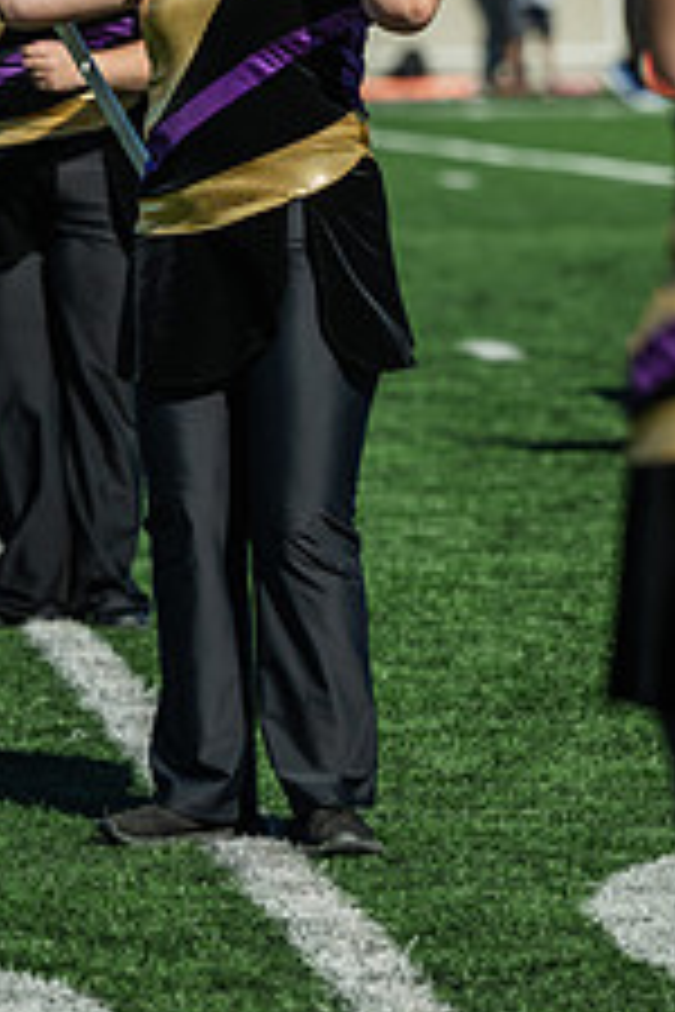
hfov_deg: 5.3
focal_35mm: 260
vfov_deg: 7.9
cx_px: 256
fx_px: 7312
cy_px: 220
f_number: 3.2
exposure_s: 1/1600
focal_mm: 130
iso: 80
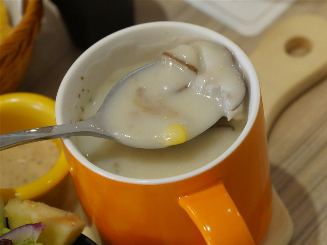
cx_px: 164
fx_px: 1228
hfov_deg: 15.2
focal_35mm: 130
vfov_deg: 11.4
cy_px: 122
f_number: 5.3
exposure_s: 1/160
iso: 2000
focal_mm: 65
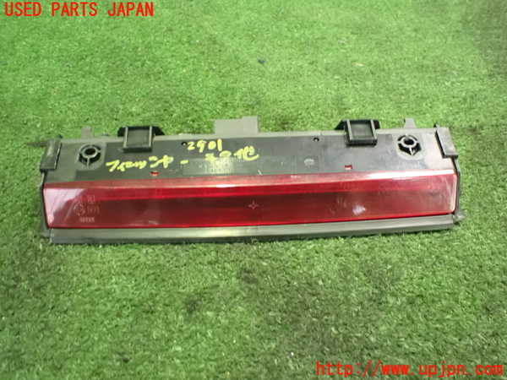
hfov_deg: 60.0
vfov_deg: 46.8
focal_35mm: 30
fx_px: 439
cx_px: 254
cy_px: 190
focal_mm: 5.4
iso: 1600
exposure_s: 1/30
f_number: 2.3
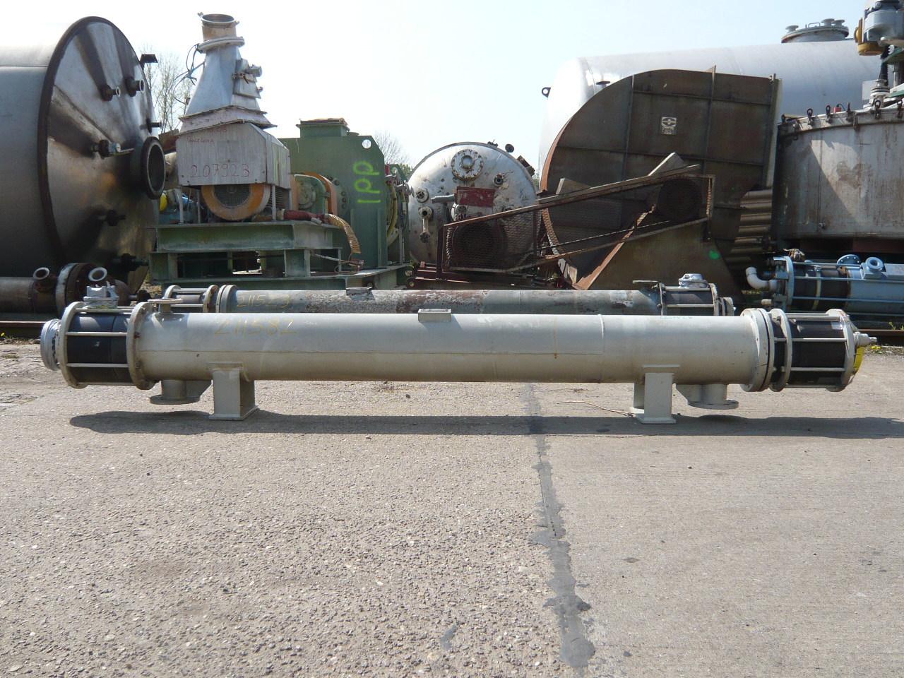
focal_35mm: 33
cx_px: 452
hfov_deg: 55.4
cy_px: 339
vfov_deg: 42.9
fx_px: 862
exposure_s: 1/125
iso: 100
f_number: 8
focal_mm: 4.6
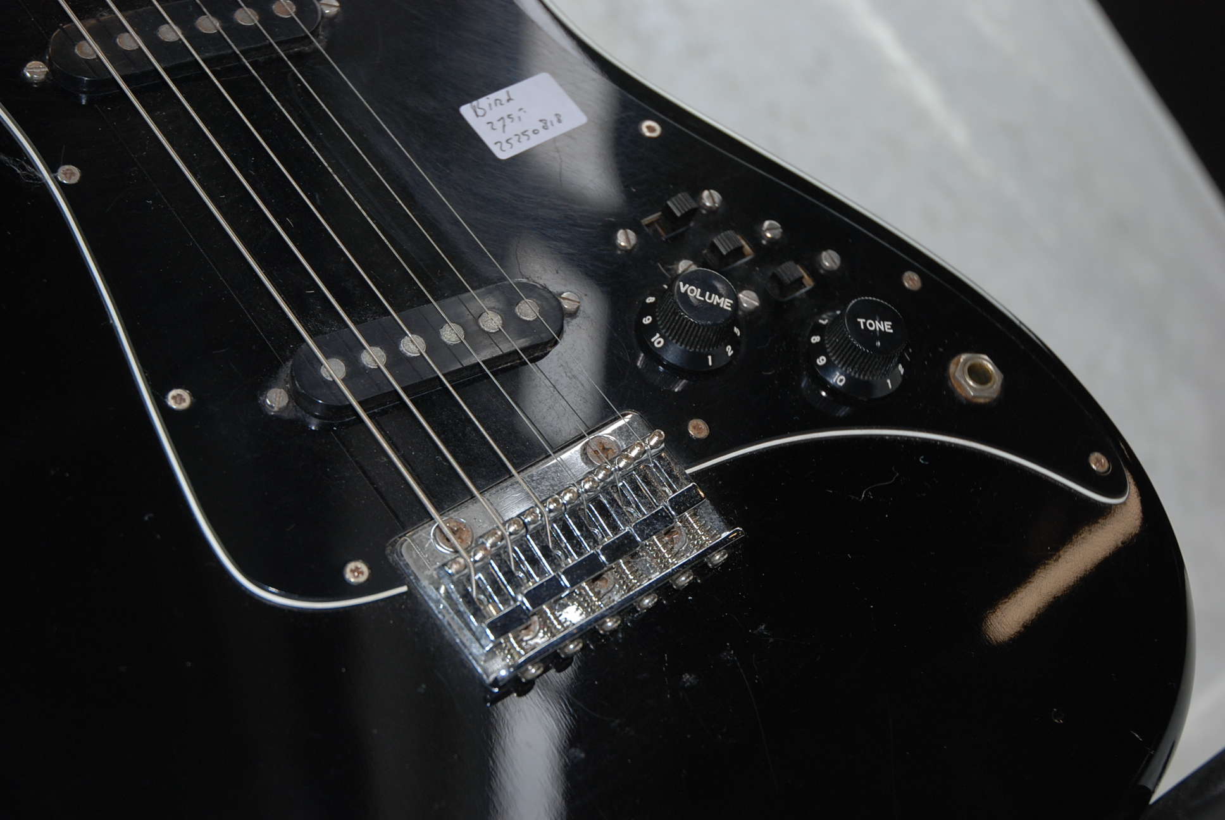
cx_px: 612
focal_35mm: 60
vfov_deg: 22.7
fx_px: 2044
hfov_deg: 33.4
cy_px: 410
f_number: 4.5
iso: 200
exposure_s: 1/60
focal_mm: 40
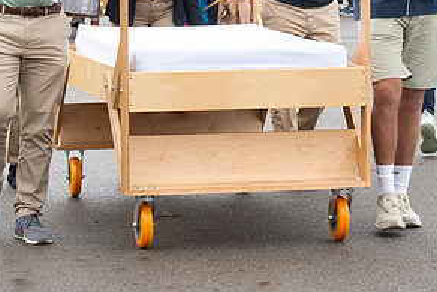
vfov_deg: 6.8
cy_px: -13
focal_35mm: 200
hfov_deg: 10.3
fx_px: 2429
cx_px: 280
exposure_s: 1/160
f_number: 10
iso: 640
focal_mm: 78
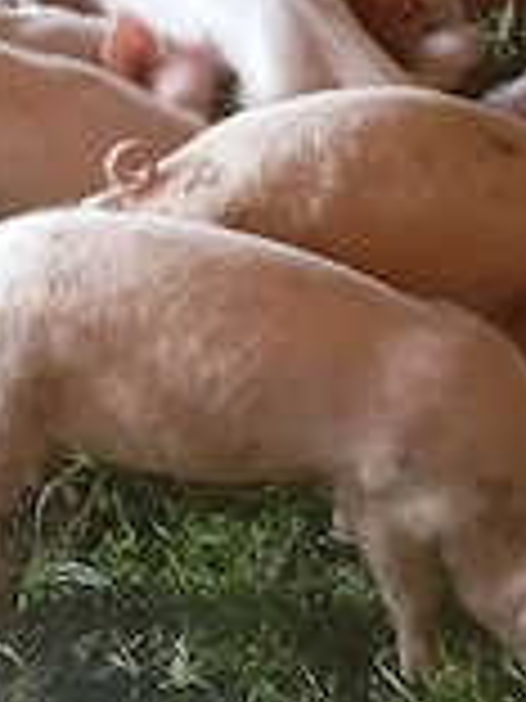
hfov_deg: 16.8
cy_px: 230
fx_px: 1763
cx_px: 72
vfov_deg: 22.4
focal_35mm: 87
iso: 3007
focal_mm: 4.27
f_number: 1.8
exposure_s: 1/20
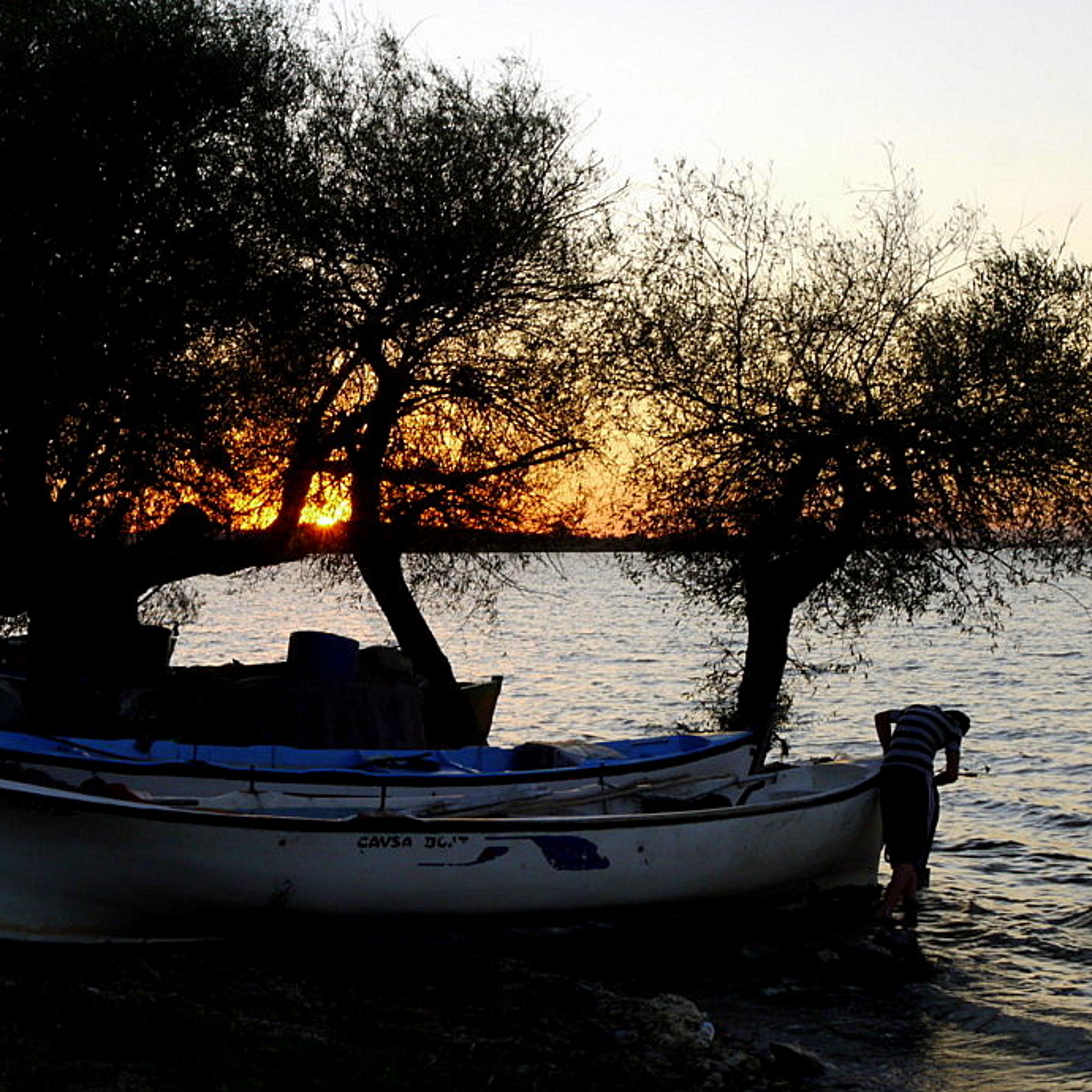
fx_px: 2248
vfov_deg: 27.3
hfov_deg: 27.2
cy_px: 565
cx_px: 399
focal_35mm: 63
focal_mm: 24
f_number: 16
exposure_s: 1/30
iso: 320
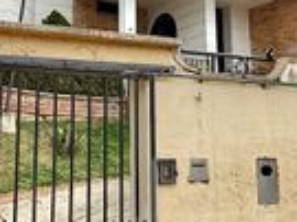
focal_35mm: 69
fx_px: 591
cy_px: 48
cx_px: 170
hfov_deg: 28.2
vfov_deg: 21.1
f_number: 2.2
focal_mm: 2.22
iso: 64
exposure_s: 1/1745
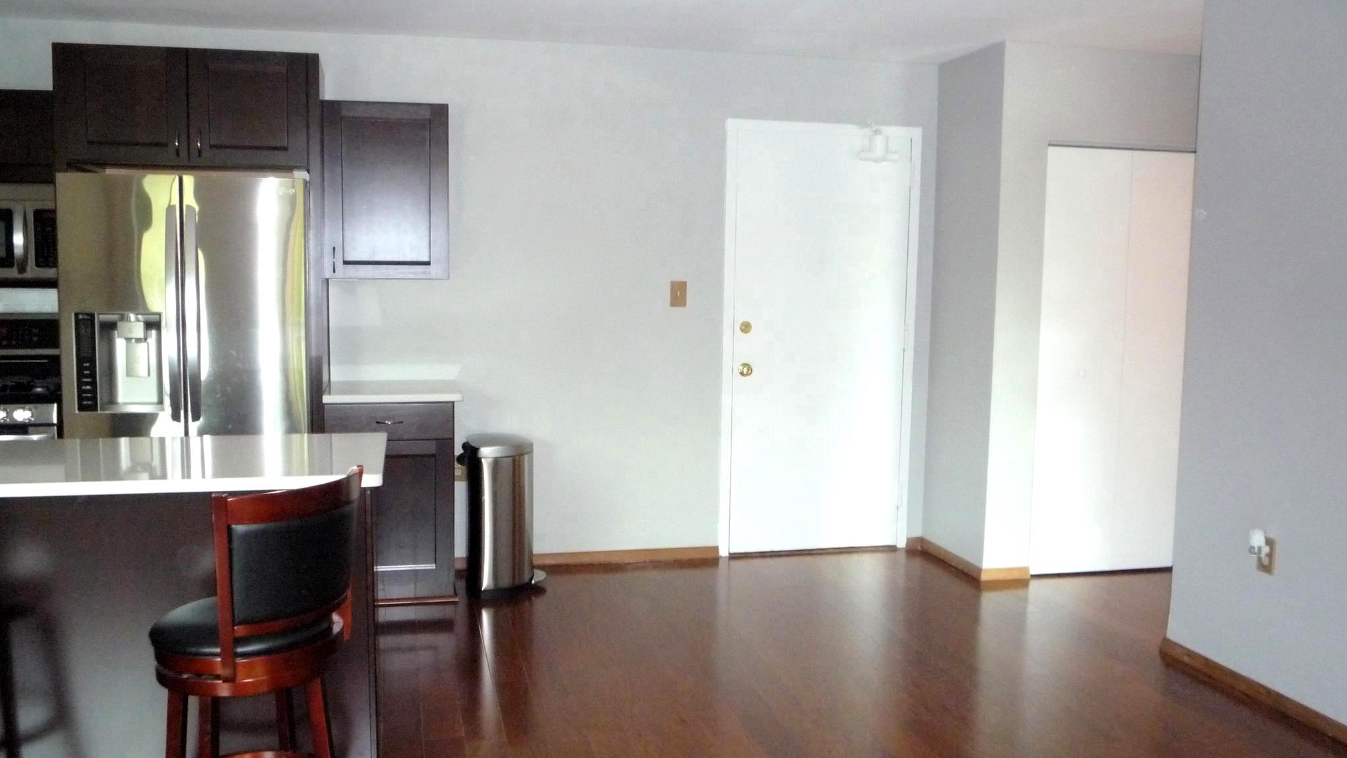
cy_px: 384
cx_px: 678
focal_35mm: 33
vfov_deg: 35.6
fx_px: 1179
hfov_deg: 59.5
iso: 500
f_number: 3.3
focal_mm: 5.2
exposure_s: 1/30
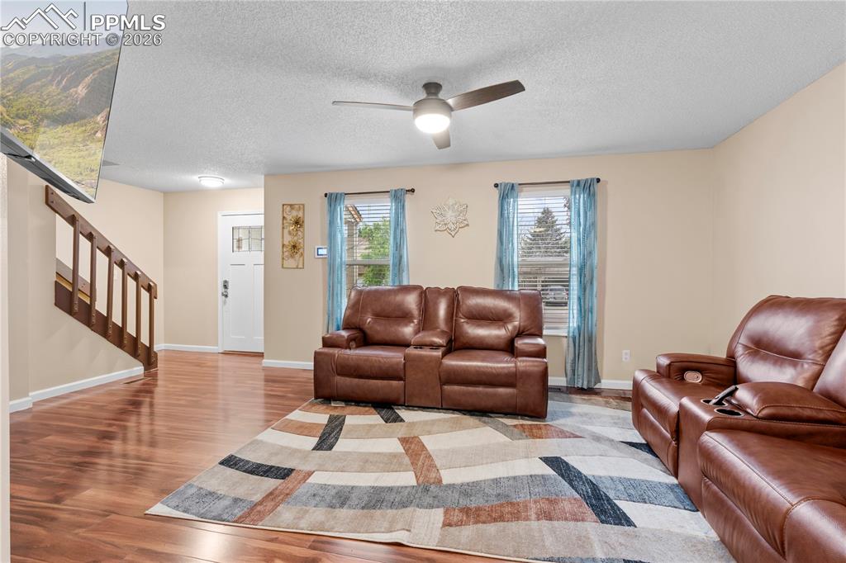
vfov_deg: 73.7
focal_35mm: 16
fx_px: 376
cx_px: 423
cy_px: 282
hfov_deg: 96.8
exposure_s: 5
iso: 100
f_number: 8
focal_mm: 16
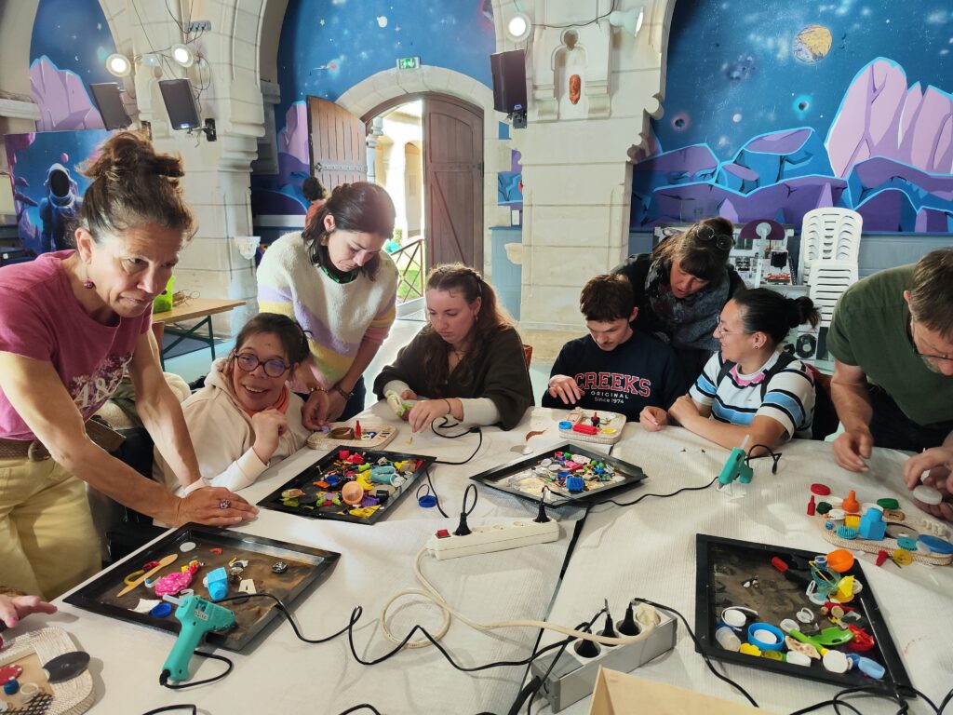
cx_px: 476
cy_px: 358
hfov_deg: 73.9
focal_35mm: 23
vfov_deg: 58.9
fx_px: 633
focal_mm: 7.01
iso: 370
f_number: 1.69
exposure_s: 1/75.6
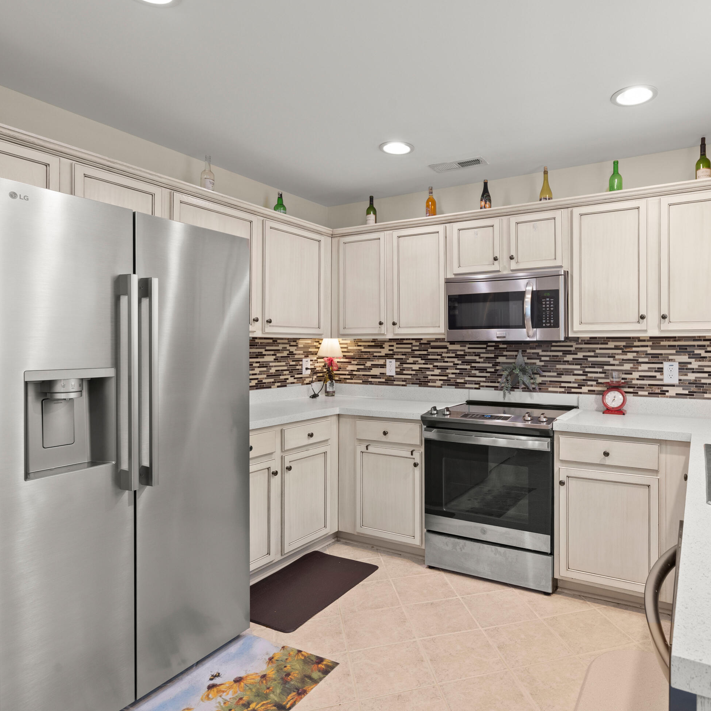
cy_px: 358
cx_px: 440
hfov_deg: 71.1
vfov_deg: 72.1
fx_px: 488
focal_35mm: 21
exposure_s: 1/2.5
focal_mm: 16
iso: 400
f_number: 9
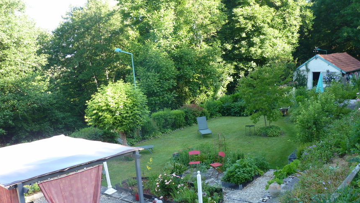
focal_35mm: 34
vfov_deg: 34.3
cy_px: 138
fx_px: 325
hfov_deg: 57.9
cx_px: 197
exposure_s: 1/60
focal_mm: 4.8
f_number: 2.8
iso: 80
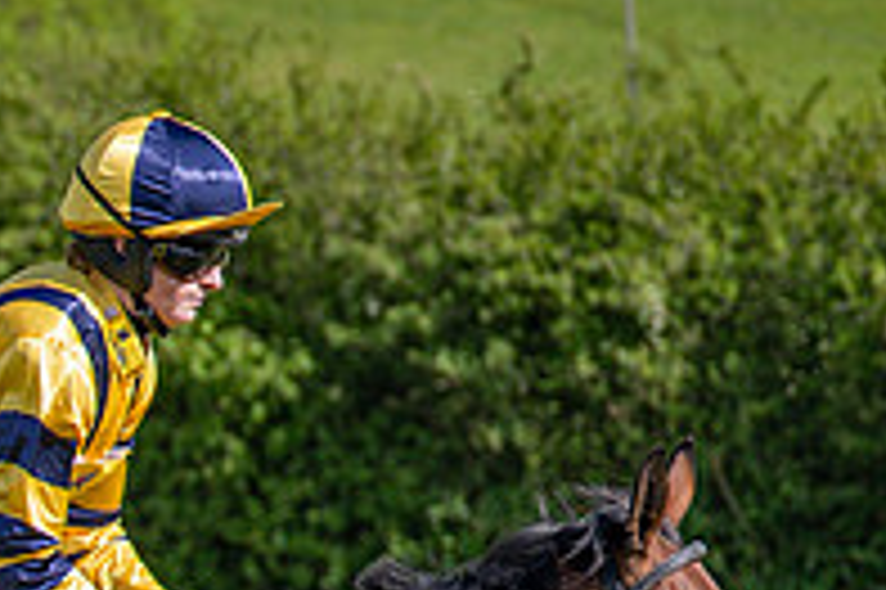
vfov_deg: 2.9
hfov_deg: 4.4
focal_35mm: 466
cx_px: -946
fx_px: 11459
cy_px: 1100
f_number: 2.8
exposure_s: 1/2000
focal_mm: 70
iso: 80
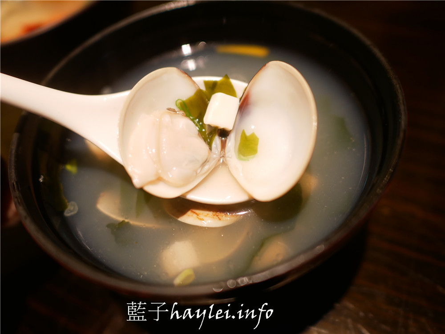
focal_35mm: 30
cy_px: 167
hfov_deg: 60.0
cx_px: 222
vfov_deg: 46.8
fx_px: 386
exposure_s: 1/60
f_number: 1.7
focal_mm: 15
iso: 400
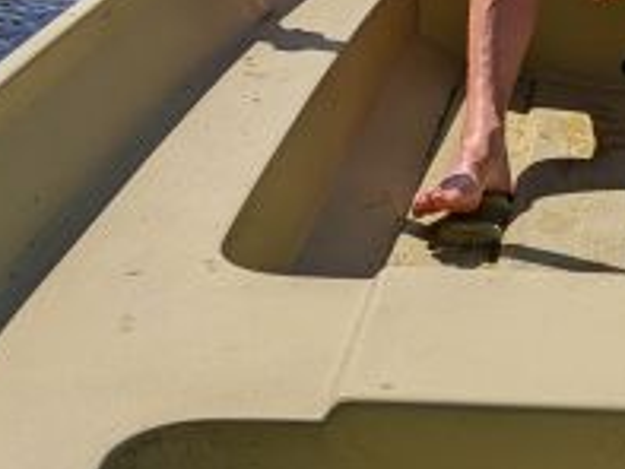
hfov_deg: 21.5
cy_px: -298
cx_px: 562
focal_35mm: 89
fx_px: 1608
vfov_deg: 15.0
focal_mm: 5.43
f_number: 1.89
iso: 45
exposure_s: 1/3953
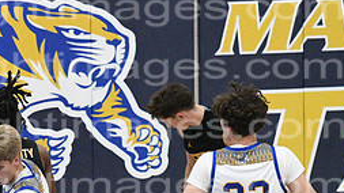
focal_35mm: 667
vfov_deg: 1.8
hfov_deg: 3.2
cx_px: 39
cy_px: 158
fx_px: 6083
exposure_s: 1/800
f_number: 4
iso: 10000
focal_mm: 185
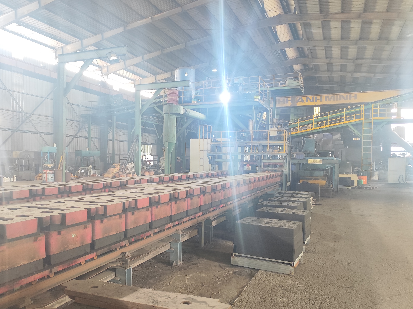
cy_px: 164
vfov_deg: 46.8
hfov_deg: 59.0
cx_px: 149
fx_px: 358
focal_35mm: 30
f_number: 1.65
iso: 400
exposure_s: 1/25
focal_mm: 6.14
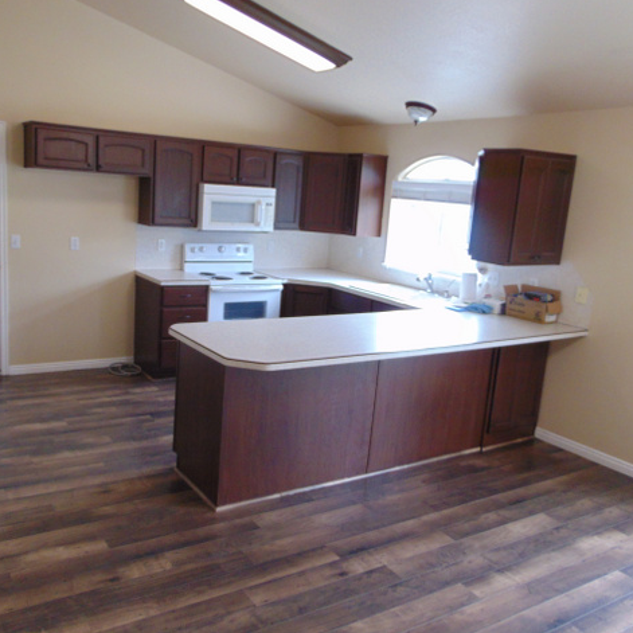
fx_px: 621
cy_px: 314
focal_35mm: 30
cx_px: 284
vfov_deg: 54.0
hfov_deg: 53.9
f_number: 3
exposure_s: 1/30
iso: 200
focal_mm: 4.5
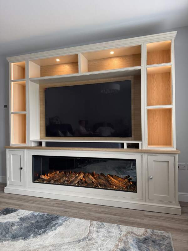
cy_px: 126
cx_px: 94
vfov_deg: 71.6
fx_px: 174
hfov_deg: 56.8
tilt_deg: +0.7
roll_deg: +0.5
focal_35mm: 24
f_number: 1.78
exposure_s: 1/61
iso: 200
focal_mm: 6.76
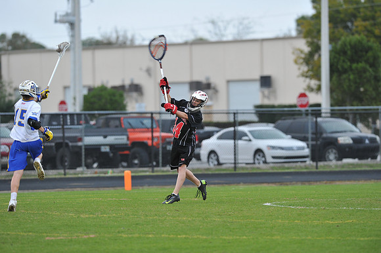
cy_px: 126
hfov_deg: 6.9
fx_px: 3173
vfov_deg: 4.6
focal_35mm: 300
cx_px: 190
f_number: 5
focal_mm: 300
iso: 1250
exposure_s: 1/400
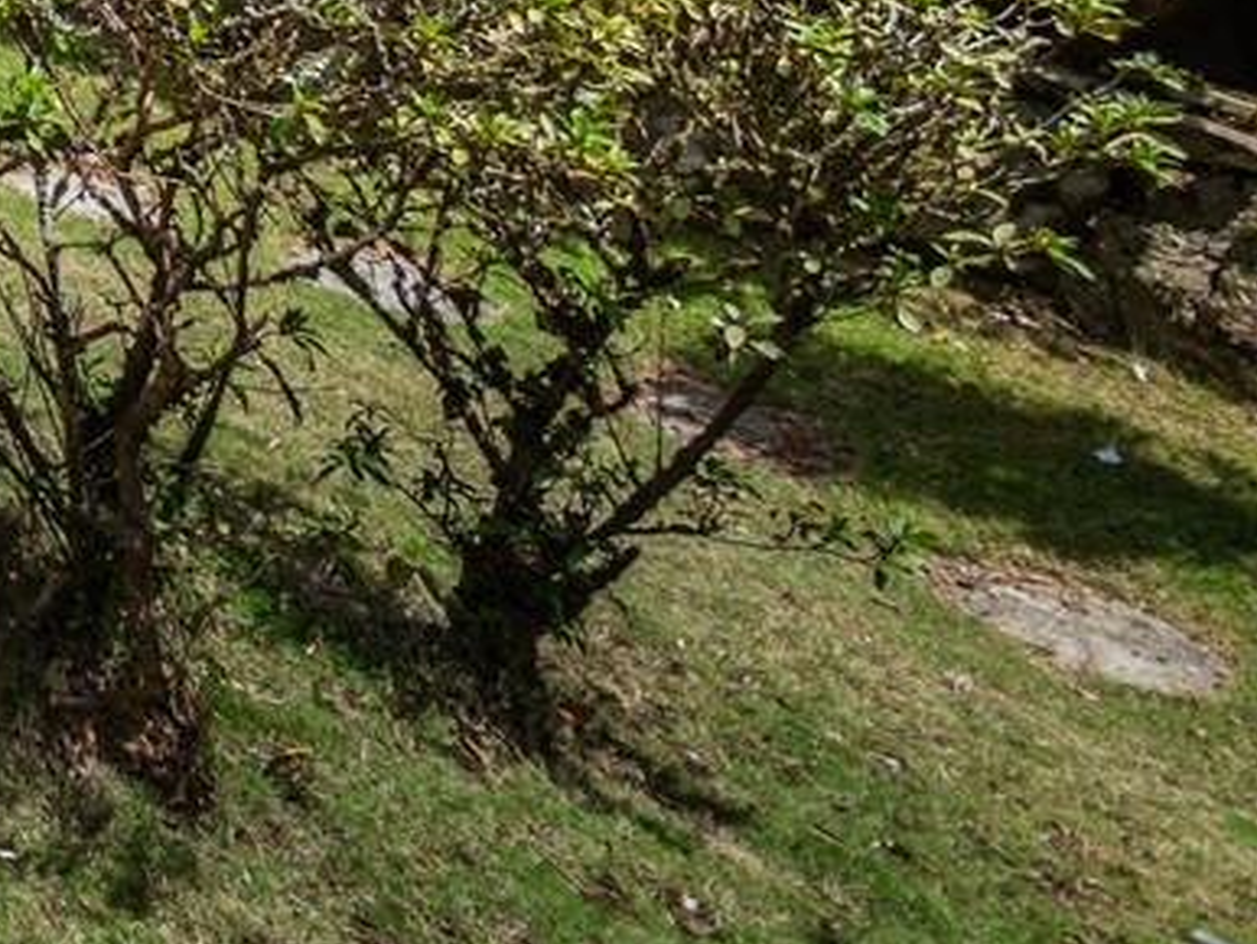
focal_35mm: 58
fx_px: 2107
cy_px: -794
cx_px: -1138
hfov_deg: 20.3
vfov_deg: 18.9
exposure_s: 1/8000
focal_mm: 7
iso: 160
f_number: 4
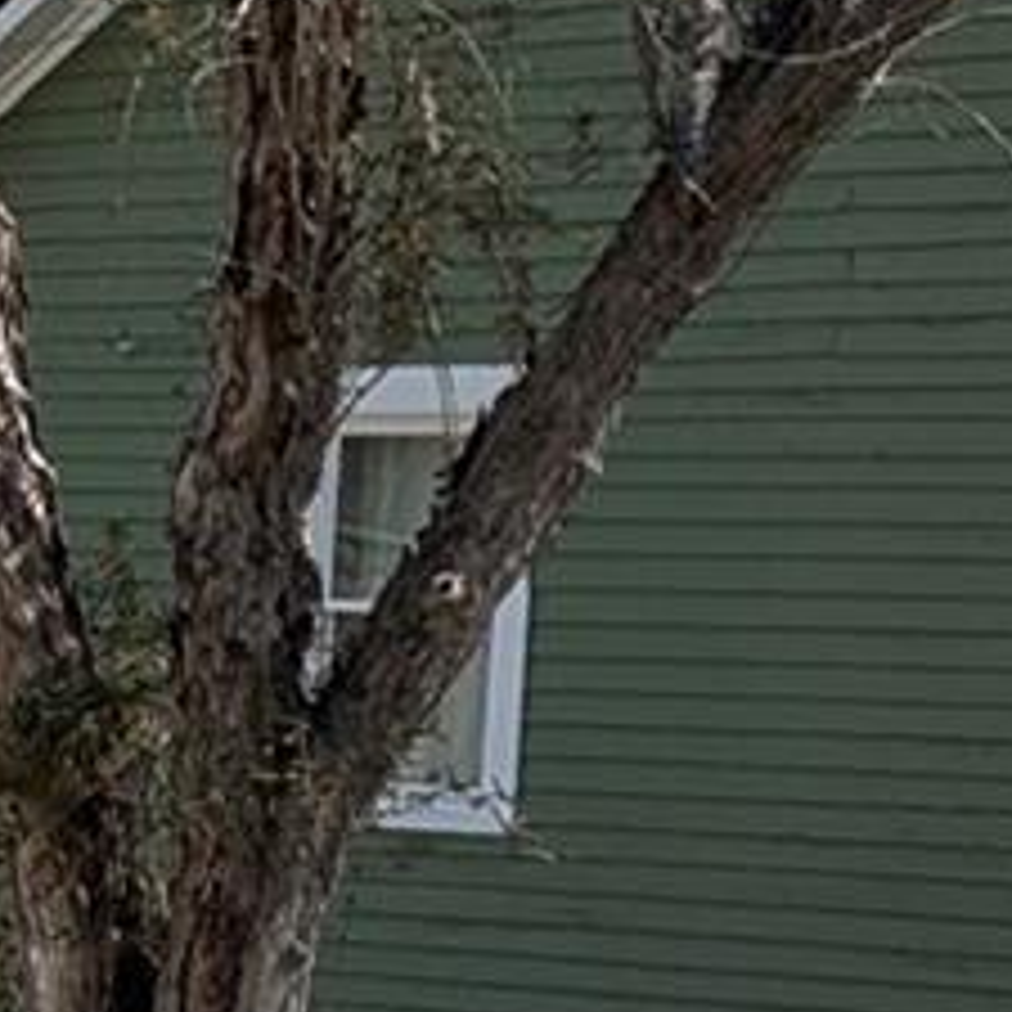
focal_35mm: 193
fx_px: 6384
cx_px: -1934
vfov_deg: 8.8
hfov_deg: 7.9
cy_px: 1660
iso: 20
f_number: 1.68
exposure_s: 1/1095
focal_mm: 6.9
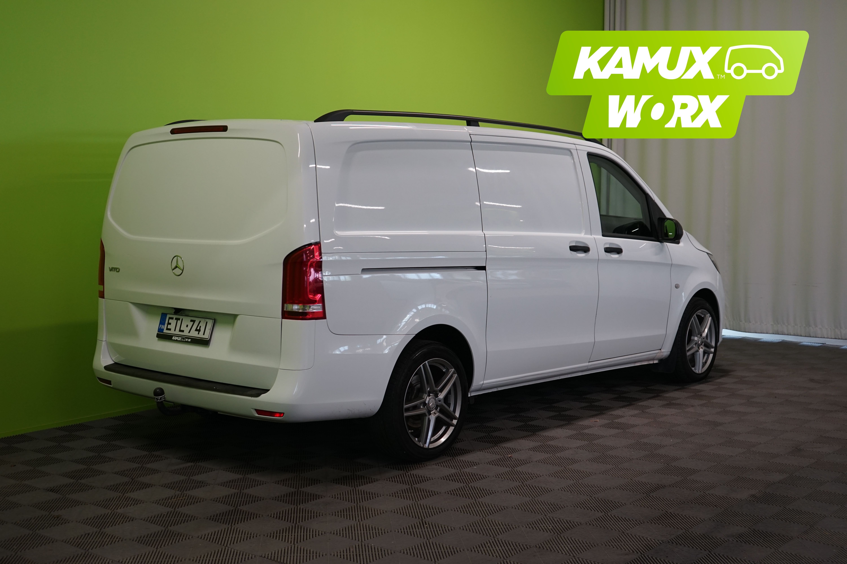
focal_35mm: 44
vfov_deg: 30.5
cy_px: 282
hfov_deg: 44.5
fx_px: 1035
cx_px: 424
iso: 640
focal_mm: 44
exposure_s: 1/160
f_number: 4.5
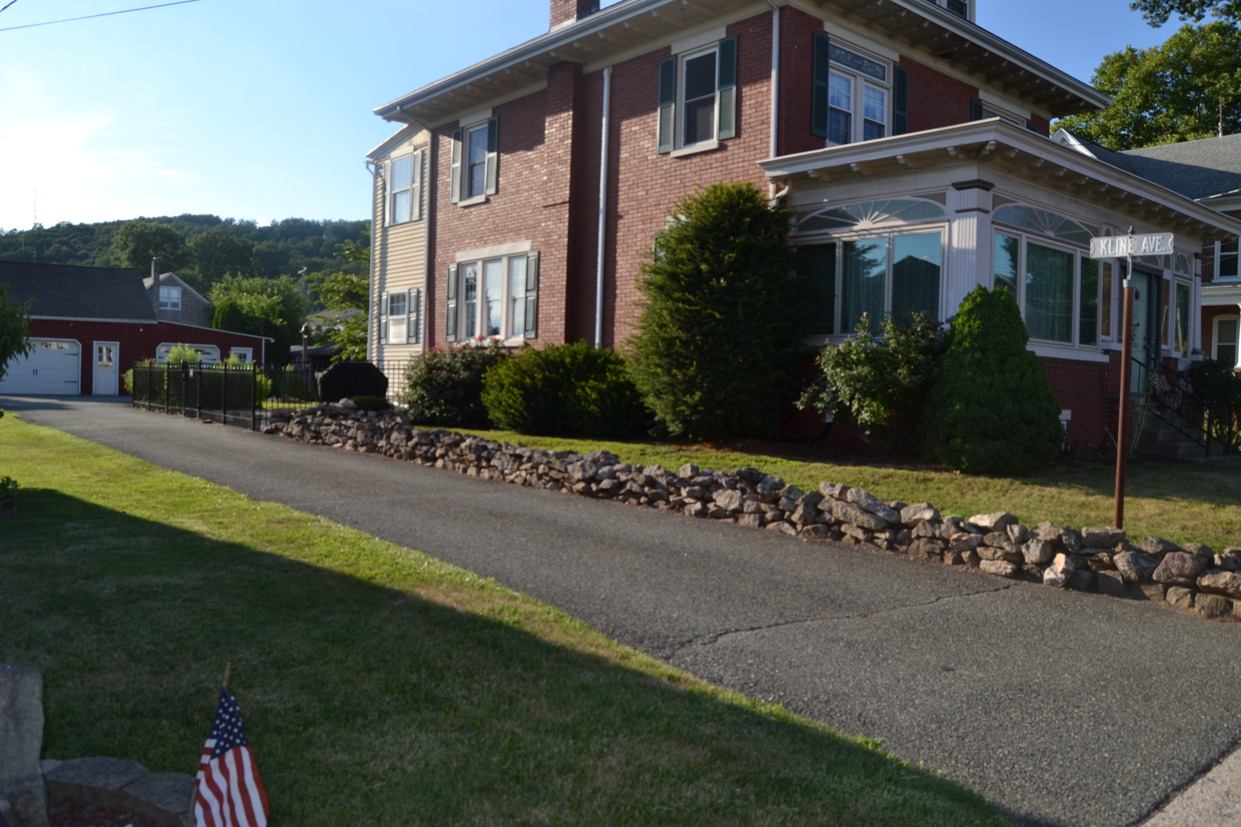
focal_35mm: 27
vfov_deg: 47.9
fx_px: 931
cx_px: 620
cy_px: 414
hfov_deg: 67.4
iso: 100
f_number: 7.1
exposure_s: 1/200
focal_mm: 18
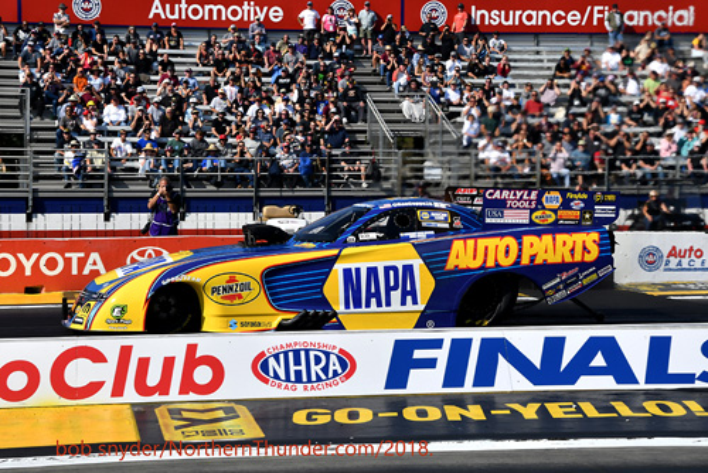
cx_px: 354
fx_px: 1122
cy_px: 236
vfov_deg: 23.8
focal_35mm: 57
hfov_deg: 35.0
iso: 160
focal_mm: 38
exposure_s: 1/2000
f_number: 5.6
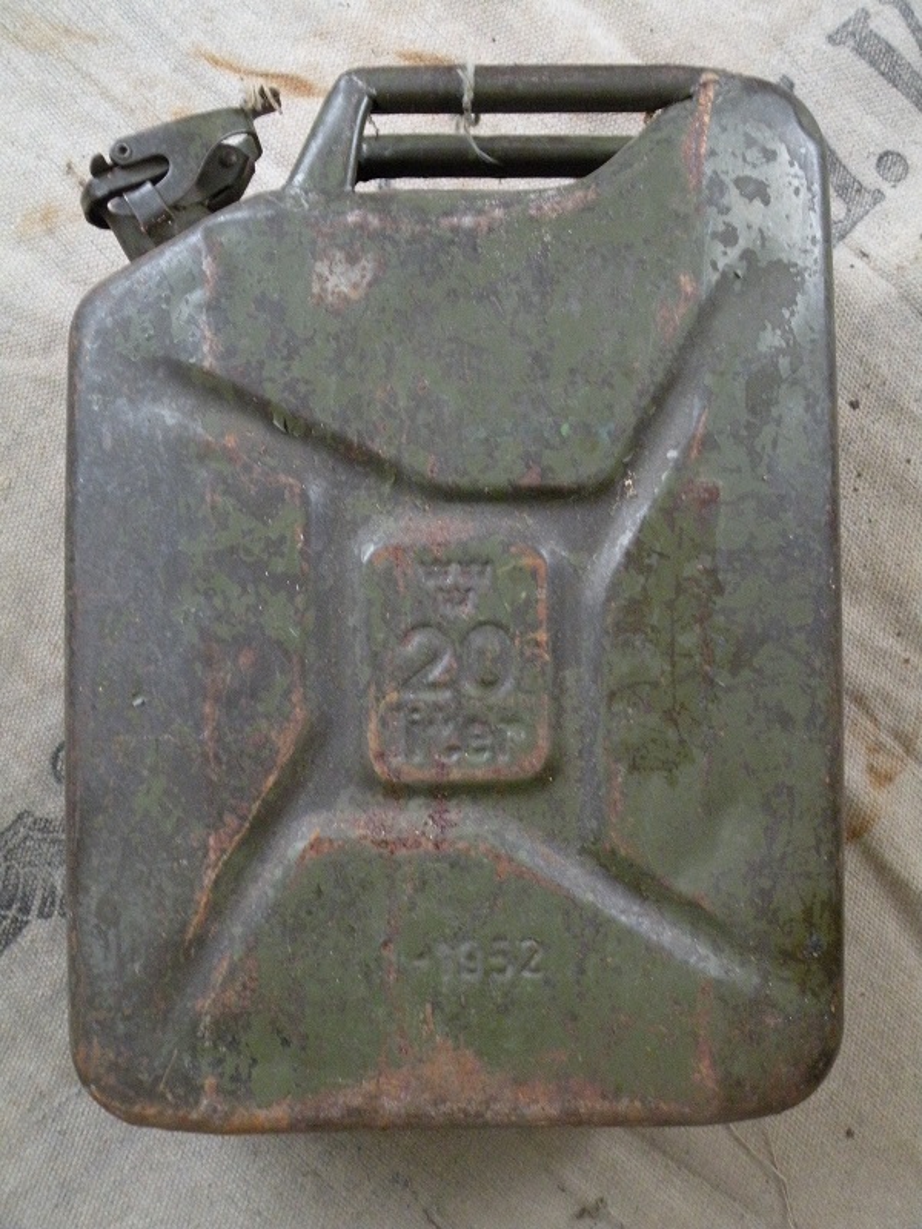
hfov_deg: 42.9
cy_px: 614
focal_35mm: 33
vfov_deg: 55.4
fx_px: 1172
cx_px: 461
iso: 504
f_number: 3.2
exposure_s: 1/8
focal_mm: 5.8
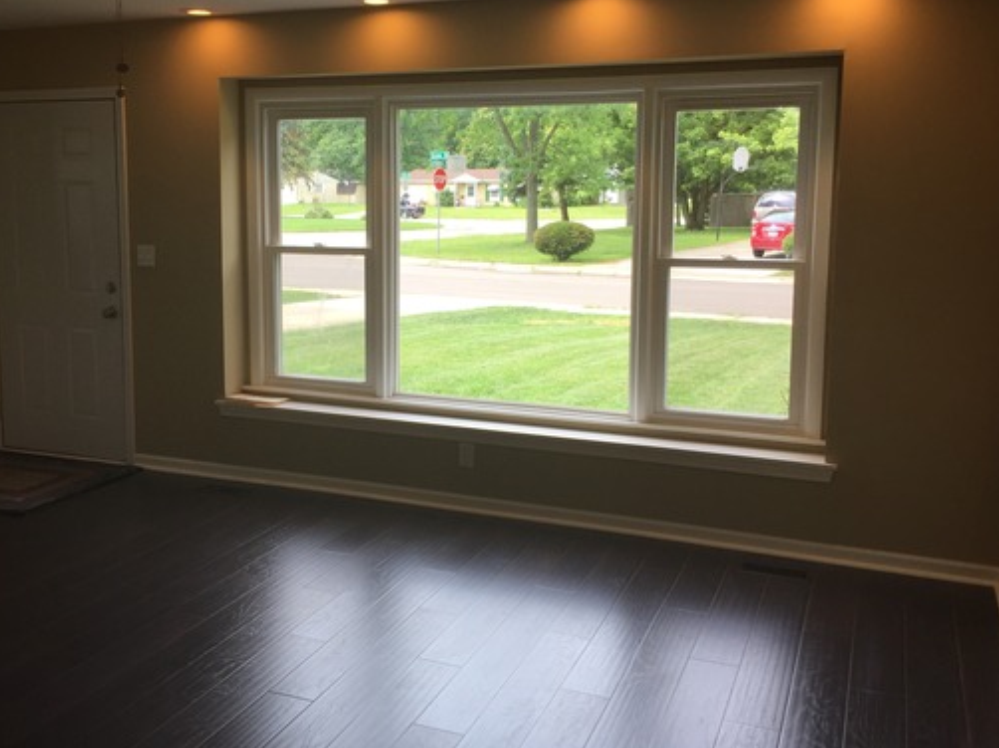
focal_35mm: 37
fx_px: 1067
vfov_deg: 38.5
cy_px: 318
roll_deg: -0.6
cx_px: 408
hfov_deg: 49.9
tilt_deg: -3.1
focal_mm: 4.15
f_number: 2.2
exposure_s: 1/235
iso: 32
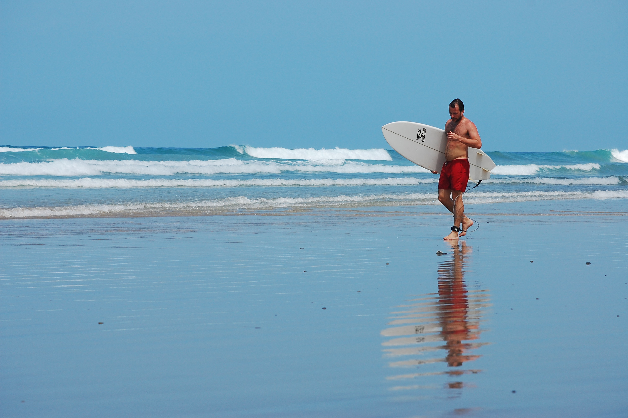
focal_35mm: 128
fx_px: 2222
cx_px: 314
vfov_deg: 10.7
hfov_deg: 16.1
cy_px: 209
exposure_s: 1/1000
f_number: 6.3
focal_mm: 85
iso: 200
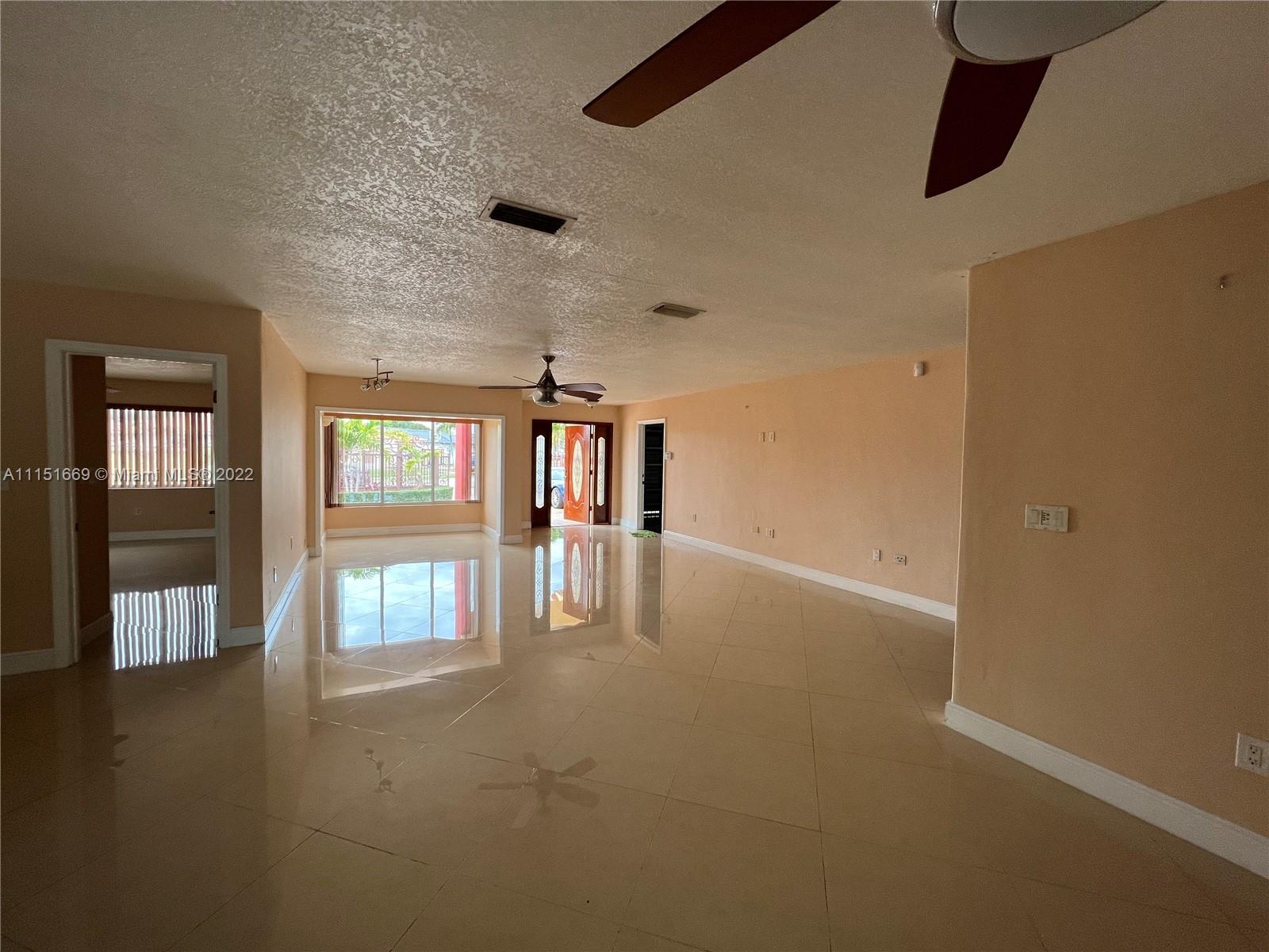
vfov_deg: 89.9
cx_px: 634
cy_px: 476
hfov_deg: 106.2
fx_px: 477
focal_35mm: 13
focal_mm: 1.57
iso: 64
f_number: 1.8
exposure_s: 1/122
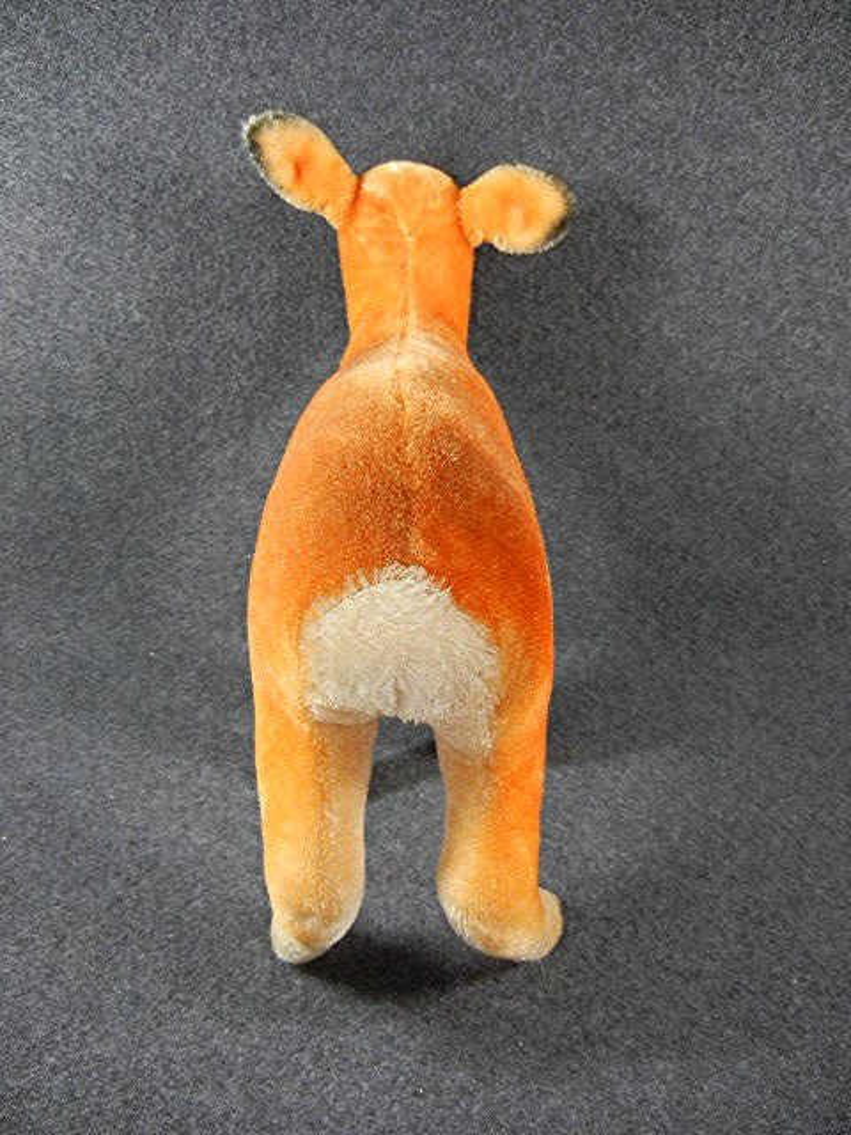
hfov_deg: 46.8
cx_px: 426
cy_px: 568
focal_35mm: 30
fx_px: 983
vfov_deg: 60.0
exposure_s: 1/30
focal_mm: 5.4
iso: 508
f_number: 3.5
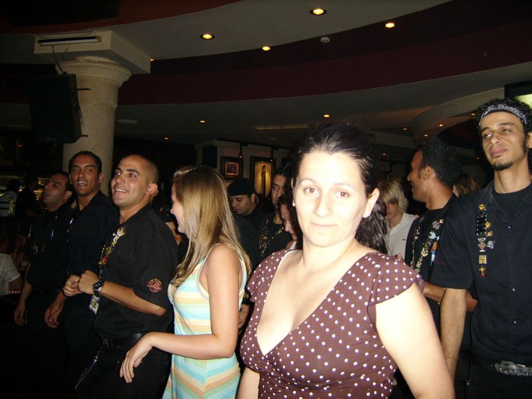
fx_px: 538
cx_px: 266
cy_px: 200
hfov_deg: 52.6
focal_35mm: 35
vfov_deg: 40.7
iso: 154
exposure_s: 1/30
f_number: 2.8
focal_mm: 5.95
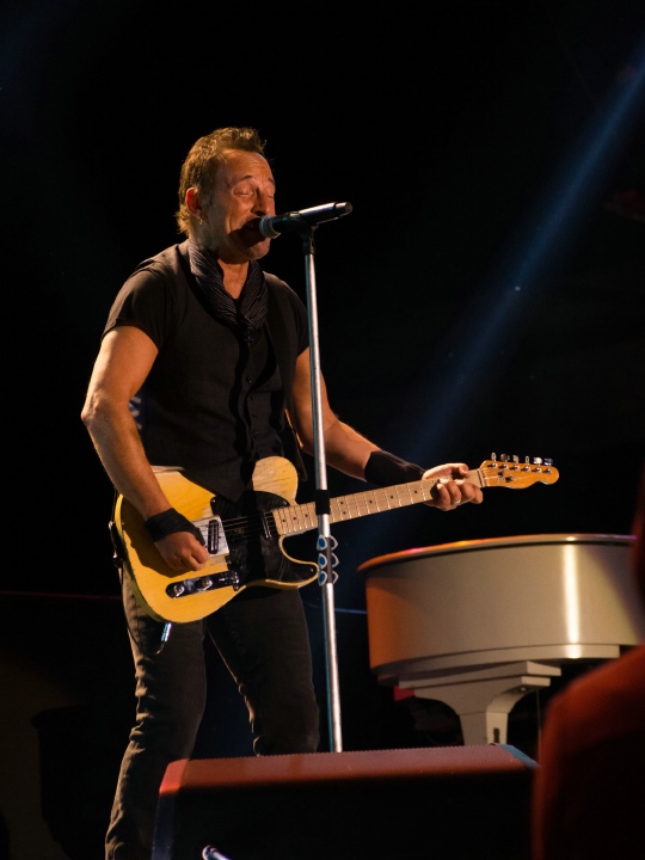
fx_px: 6211
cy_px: 430
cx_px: 322
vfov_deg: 7.9
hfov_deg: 5.9
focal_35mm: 250
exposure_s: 1/250
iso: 1600
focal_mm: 125
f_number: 5.4
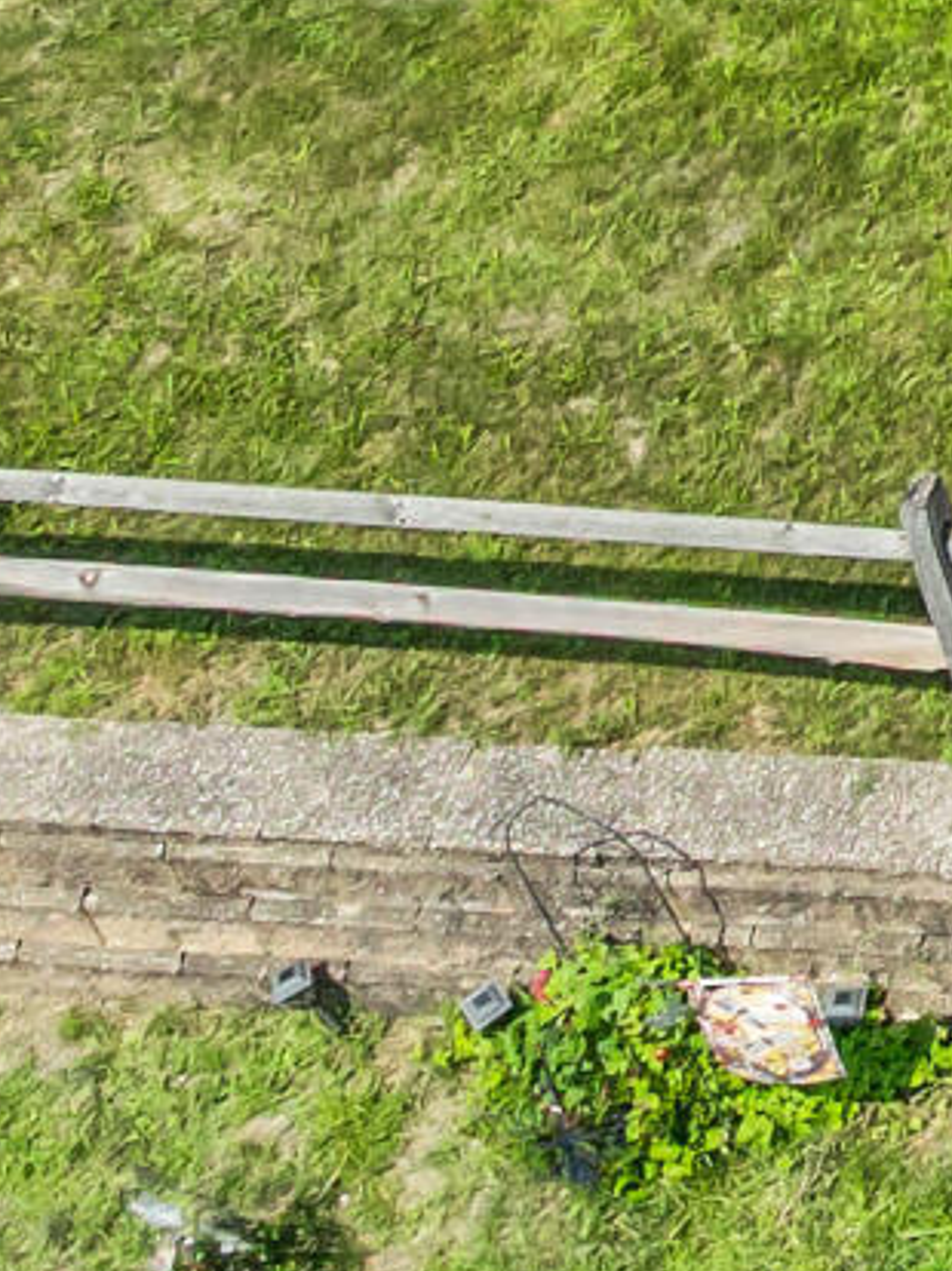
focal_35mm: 174
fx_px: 6387
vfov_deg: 10.1
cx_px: 3550
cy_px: -1599
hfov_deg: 6.9
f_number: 2.8
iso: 110
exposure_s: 1/2000
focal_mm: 12.29
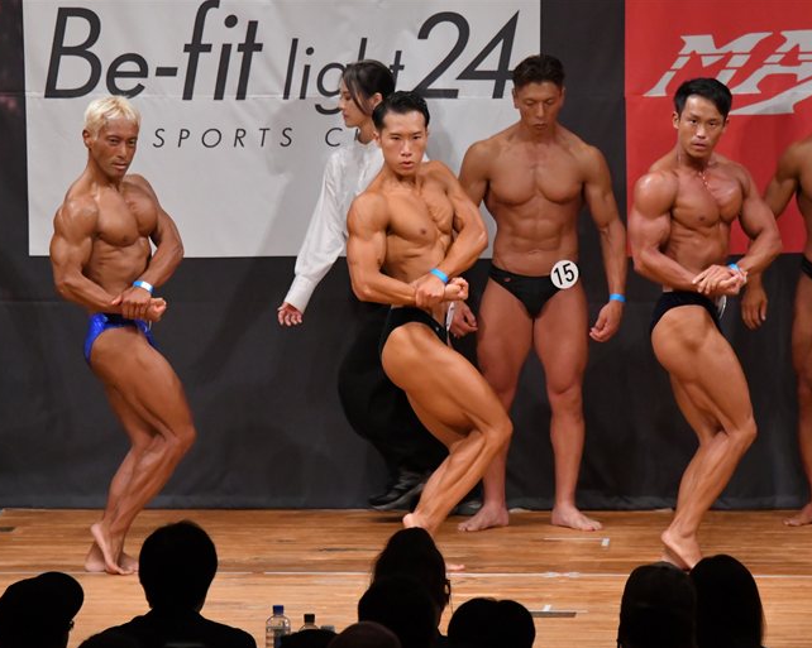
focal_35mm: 289
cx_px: 391
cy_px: 325
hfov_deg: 6.7
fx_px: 6942
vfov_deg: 5.4
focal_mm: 170
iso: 6400
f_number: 5.6
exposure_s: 1/400
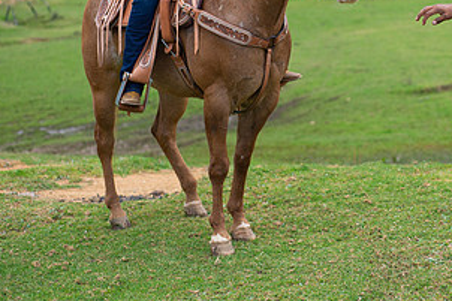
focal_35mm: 96
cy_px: 40
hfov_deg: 21.0
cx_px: 364
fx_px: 1205
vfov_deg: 14.1
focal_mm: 50
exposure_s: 1/800
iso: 400
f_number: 2.8
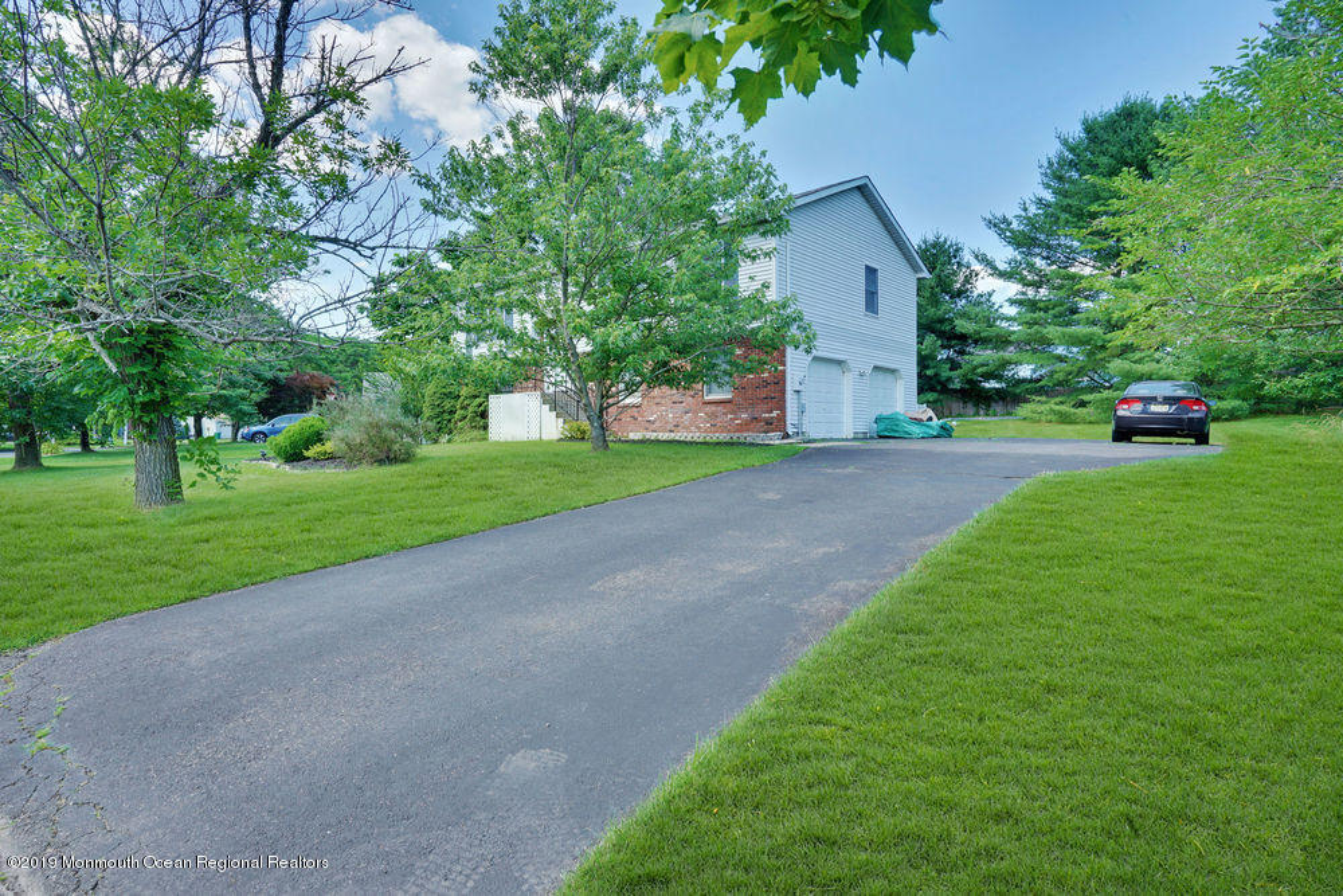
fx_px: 672
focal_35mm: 18
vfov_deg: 67.4
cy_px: 448
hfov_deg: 90.0
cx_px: 672
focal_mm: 18
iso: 200
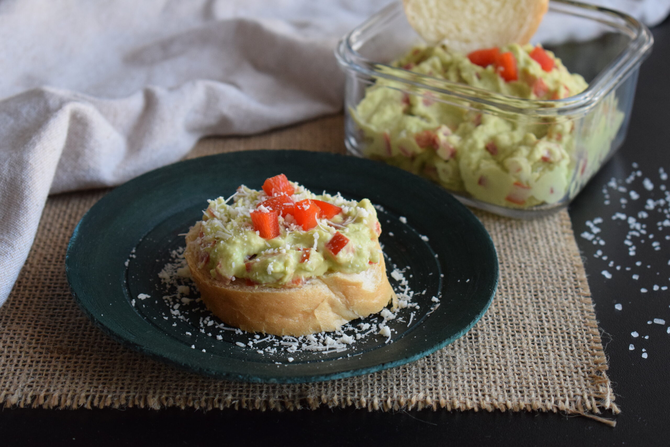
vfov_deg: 16.6
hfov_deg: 24.6
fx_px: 1535
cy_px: 224
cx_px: 335
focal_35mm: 82
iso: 1600
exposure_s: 1/125
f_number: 5.6
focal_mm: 55
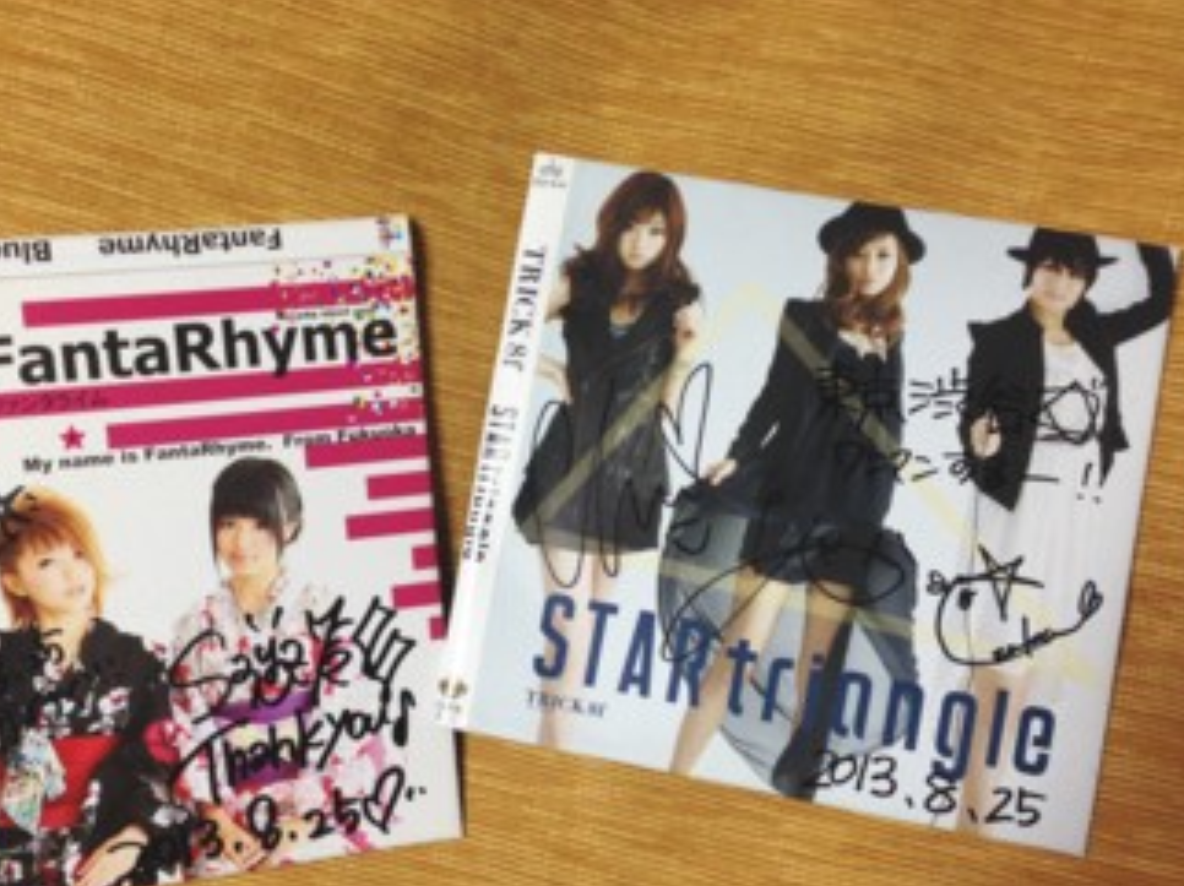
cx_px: 456
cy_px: 540
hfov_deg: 45.5
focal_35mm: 41
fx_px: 1401
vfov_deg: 34.9
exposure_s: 1/20
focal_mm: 4.12
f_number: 2.4
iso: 64
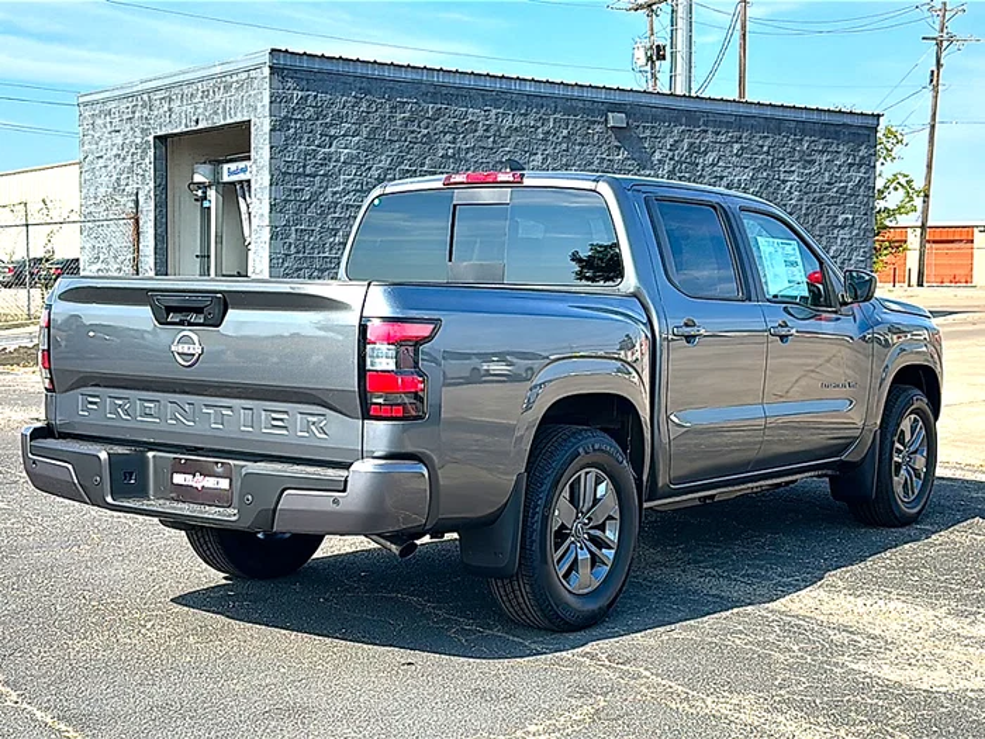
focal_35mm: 45
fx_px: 1280
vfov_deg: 32.2
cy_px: 370
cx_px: 492
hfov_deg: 42.1
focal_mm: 6.86
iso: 80
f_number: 1.78
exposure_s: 1/2212
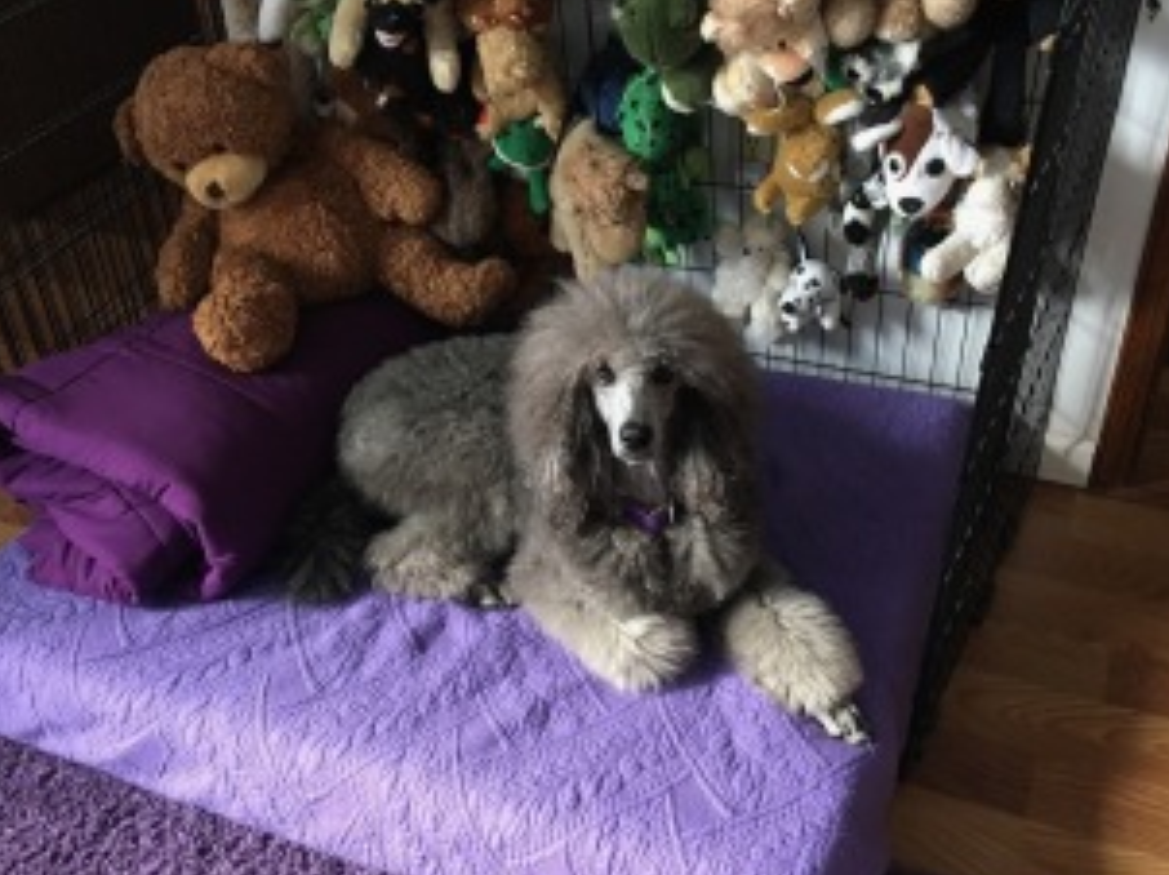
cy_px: 412
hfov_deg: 51.4
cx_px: 594
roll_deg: +3.2
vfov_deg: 39.6
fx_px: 1215
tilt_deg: -37.6
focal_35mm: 36
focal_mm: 4.15
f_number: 2.2
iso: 200
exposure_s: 1/15
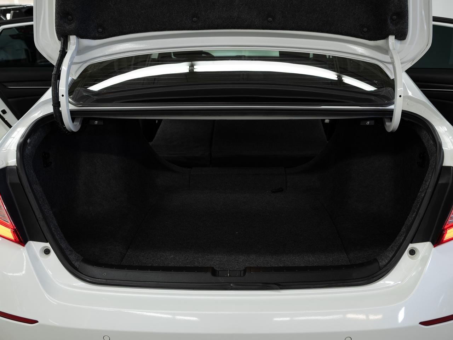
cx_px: 245
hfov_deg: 56.4
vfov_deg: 43.8
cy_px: 160
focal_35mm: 32
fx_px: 422
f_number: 5
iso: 100
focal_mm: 26.3
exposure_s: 1/5
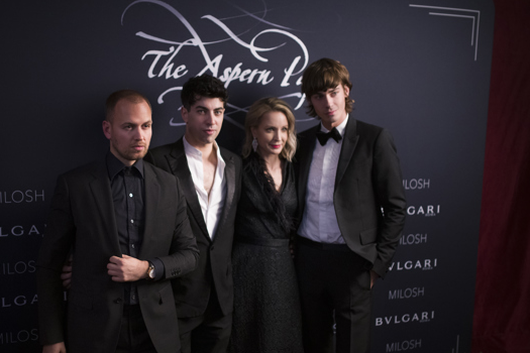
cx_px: 208
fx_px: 677
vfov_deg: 29.1
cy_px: 223
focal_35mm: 46
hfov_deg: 42.5
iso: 1000
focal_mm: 35
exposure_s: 1/160
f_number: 1.4
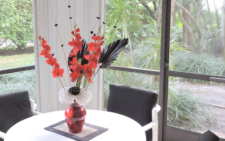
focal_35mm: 45
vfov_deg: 28.5
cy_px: 52
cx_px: 101
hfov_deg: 44.3
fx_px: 276
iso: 100
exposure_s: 1/50
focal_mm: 5.9
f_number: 3.2
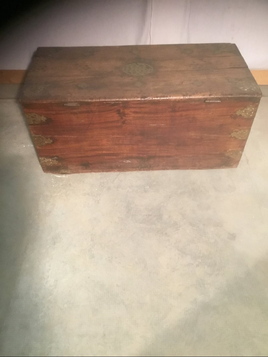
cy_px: 178
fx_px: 320
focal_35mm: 31
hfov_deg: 45.4
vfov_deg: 58.4
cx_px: 134
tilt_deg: -46.0
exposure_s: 1/20
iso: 200
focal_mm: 3.3
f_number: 2.4
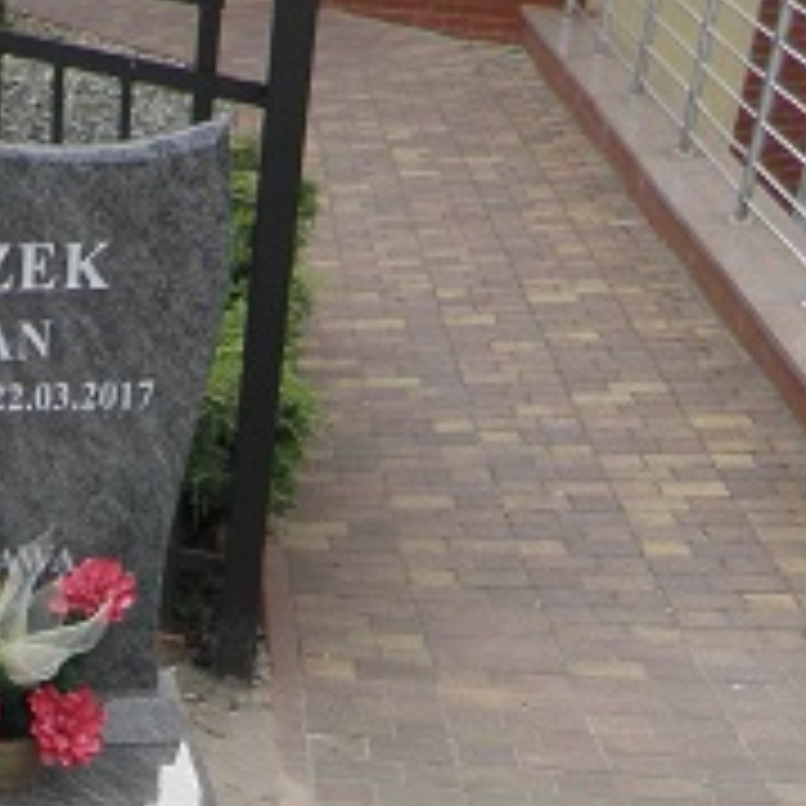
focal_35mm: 76
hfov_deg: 20.7
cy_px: 1207
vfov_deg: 19.8
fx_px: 2002
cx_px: -243
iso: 64
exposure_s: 1/320
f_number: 3.3
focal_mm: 4.3
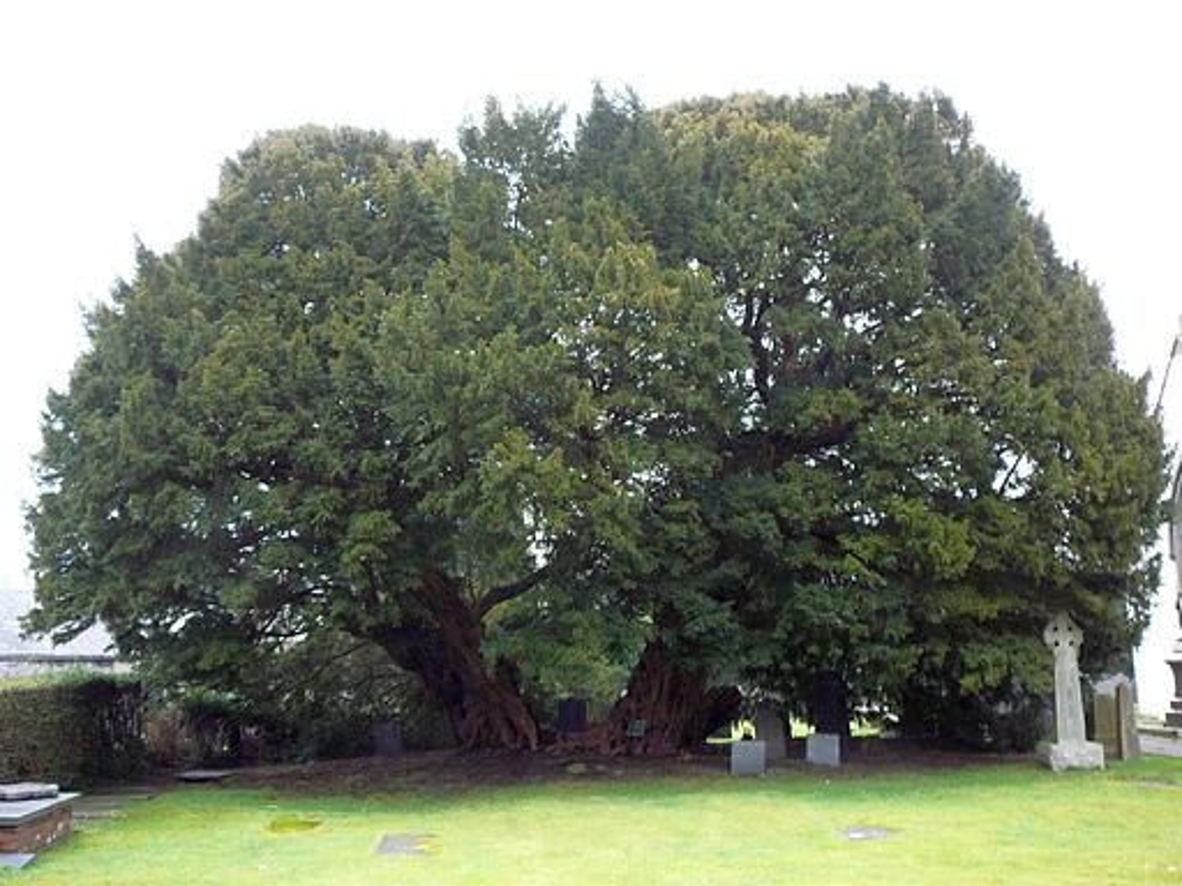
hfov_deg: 52.6
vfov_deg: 40.7
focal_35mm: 35
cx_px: 591
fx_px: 1195
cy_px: 443
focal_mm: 5.2
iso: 160
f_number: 2.8
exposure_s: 1/30
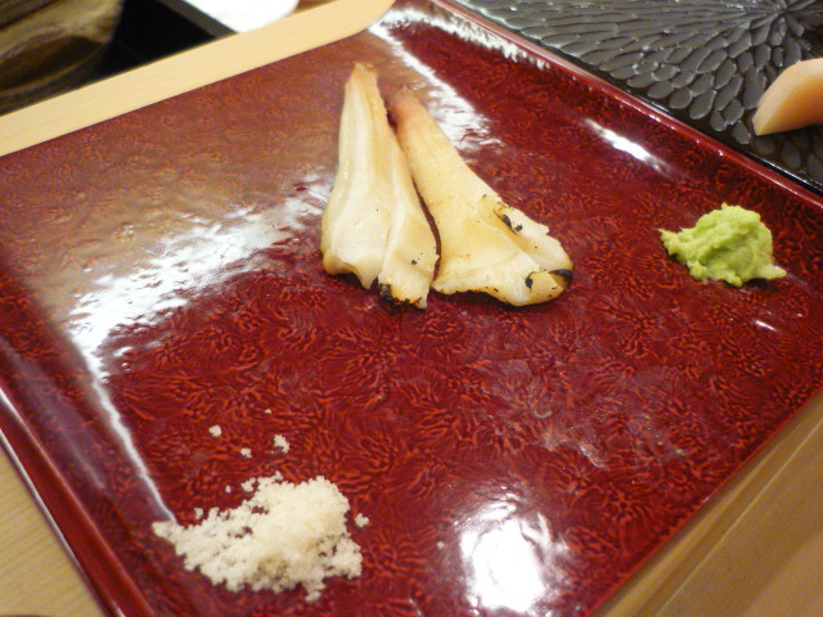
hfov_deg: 55.4
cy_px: 308
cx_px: 412
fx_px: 785
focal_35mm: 33
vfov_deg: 42.9
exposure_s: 1/20
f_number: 2.8
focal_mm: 5.5
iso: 400
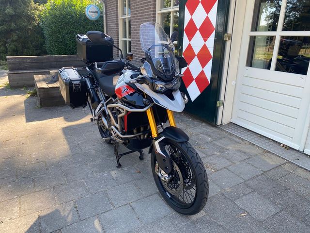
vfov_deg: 53.1
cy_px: 116
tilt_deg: -15.8
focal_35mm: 26
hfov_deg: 67.3
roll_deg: -2.8
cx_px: 155
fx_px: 233
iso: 32
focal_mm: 4.25
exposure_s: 1/188
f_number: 1.8
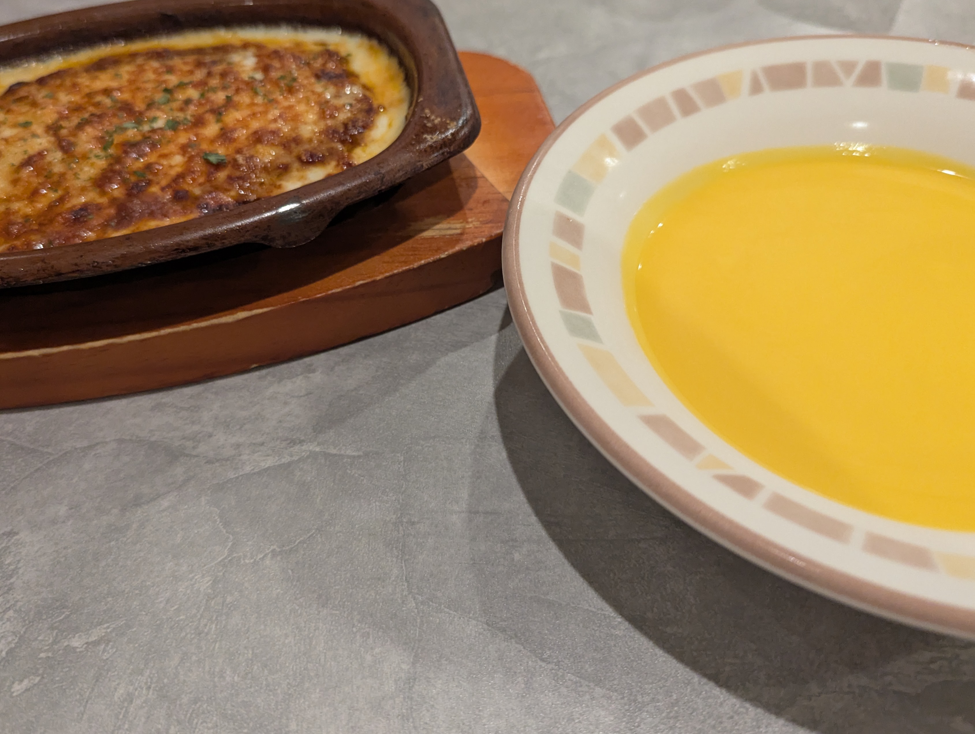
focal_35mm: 29
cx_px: 441
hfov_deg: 61.5
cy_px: 309
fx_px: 818
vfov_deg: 48.1
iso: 1586
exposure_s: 1/166
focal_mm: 6.81
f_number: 1.85
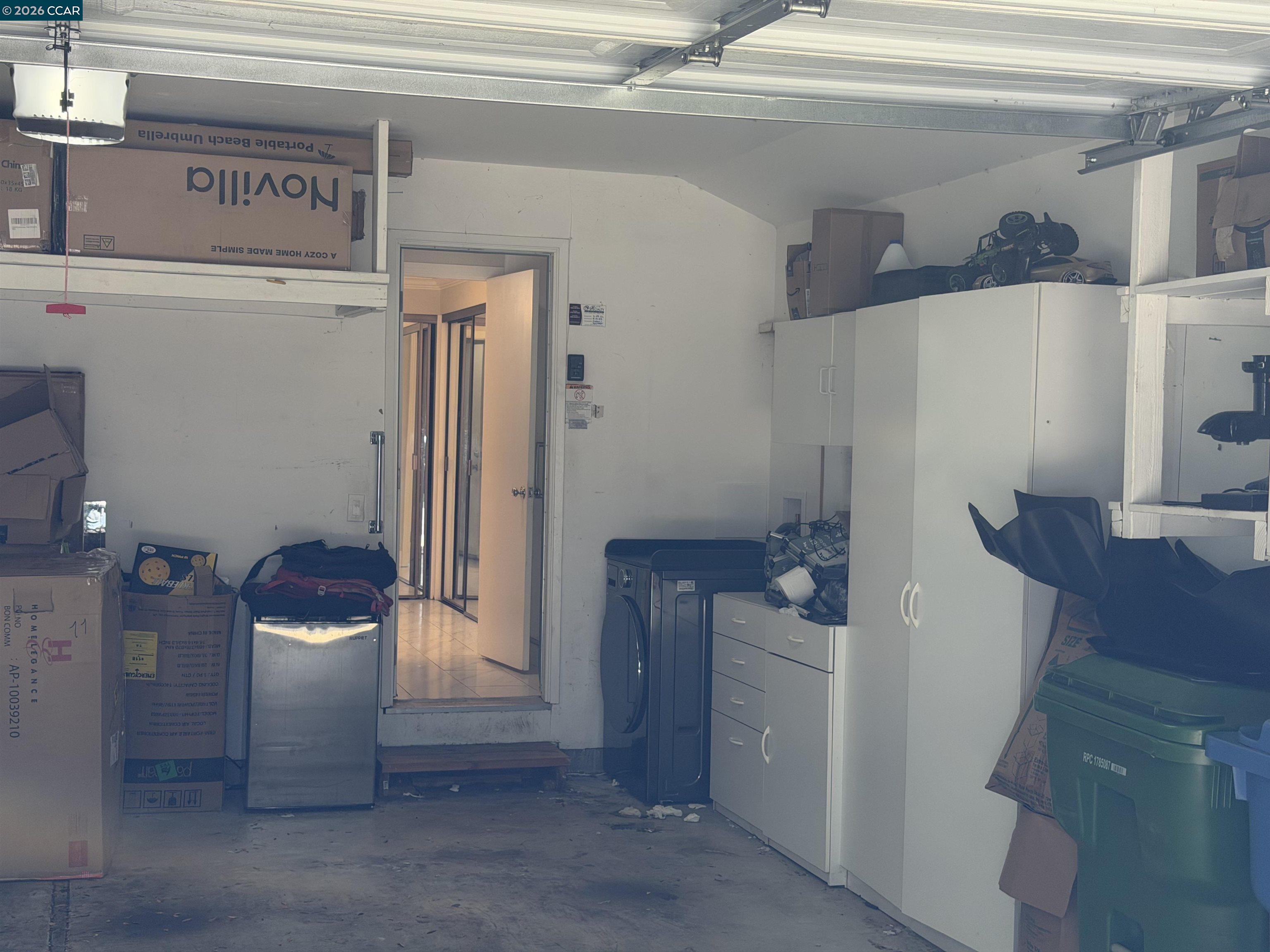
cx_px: 635
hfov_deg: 39.7
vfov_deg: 30.3
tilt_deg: -0.8
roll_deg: -0.8
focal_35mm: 48
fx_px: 1761
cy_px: 476
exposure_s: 1/190
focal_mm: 6.76
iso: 50
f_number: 1.78
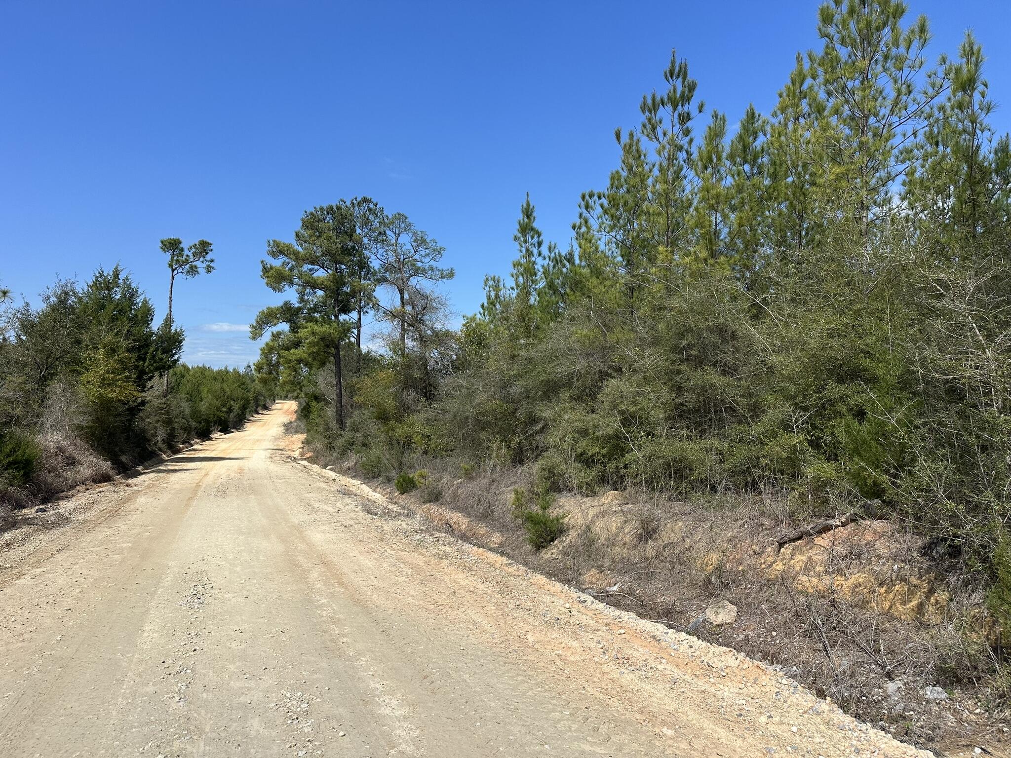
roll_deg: -0.2
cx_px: 506
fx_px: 701
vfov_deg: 56.8
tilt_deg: +1.4
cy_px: 379
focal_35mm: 24
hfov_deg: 71.6
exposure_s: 1/5848
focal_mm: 6.86
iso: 80
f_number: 1.78
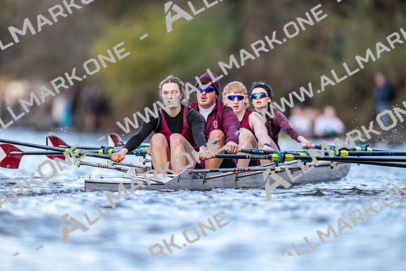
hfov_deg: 3.4
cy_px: 136
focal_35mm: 600
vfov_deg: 2.3
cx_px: 203
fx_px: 6768
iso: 2000
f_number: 4
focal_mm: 600
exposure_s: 1/2500
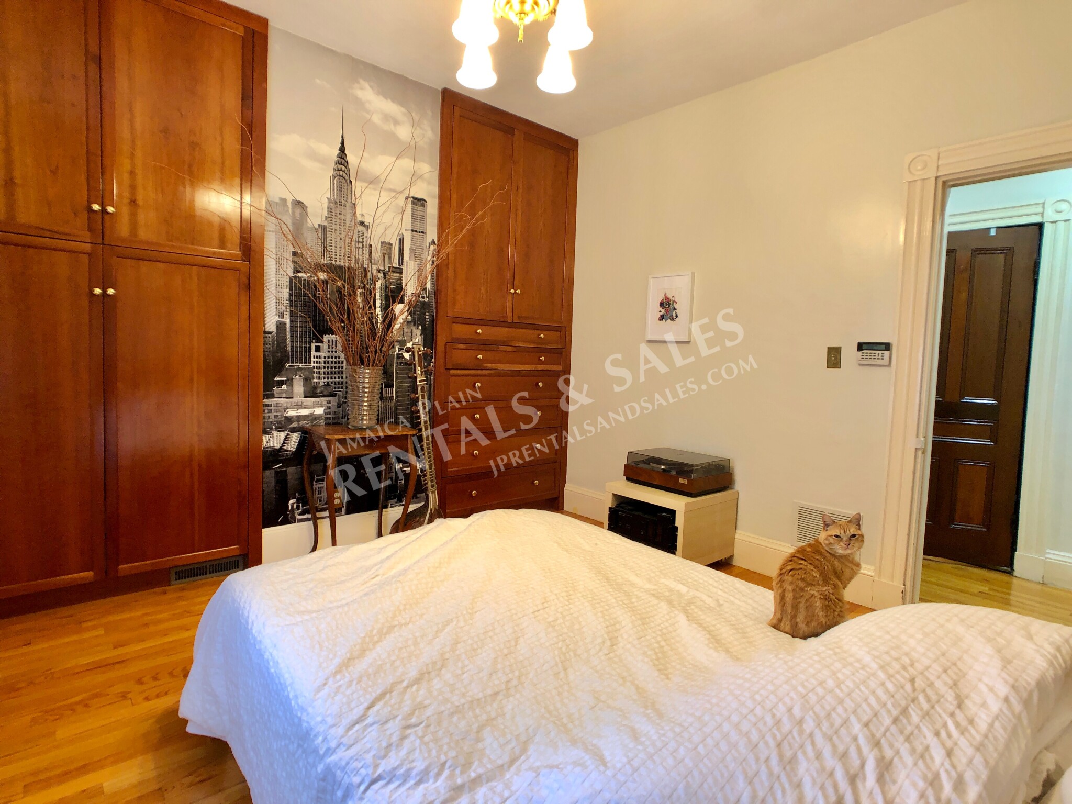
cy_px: 402
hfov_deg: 63.4
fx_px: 867
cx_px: 536
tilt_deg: -3.2
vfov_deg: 49.7
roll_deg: -1.2
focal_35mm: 28
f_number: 1.8
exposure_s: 1/30
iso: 64
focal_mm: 3.99
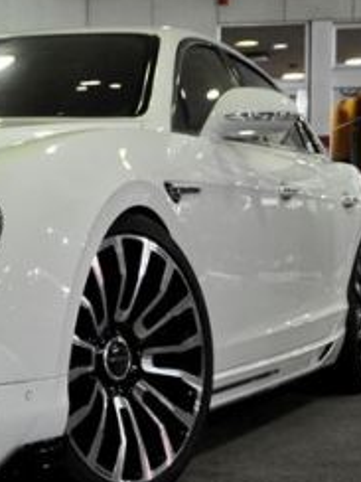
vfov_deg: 20.2
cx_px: -126
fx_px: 1349
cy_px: 295
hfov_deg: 14.5
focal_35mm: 97
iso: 3200
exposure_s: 1/200
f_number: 5.6
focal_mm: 28
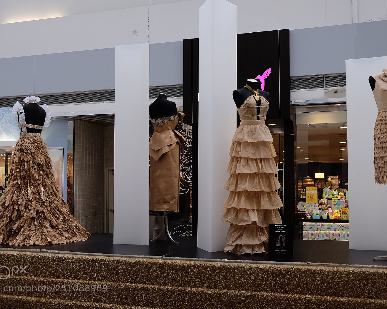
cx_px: 189
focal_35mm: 40
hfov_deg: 45.8
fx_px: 458
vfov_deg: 37.3
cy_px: 154
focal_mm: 23.3
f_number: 3.6
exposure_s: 1/90
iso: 400
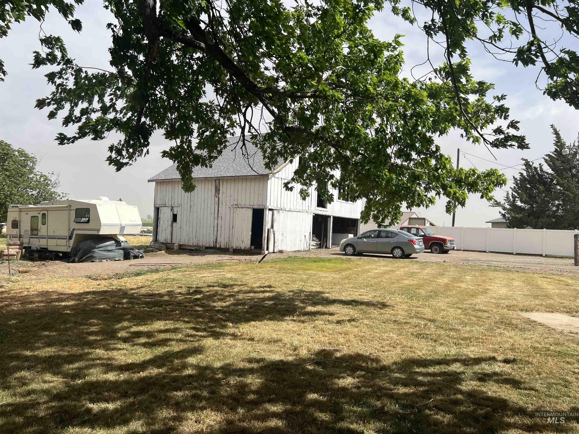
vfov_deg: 53.1
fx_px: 435
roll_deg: -2.1
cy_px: 217
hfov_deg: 67.3
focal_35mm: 26
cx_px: 290
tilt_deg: +1.2
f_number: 1.5
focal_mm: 5.7
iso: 50
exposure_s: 1/4630
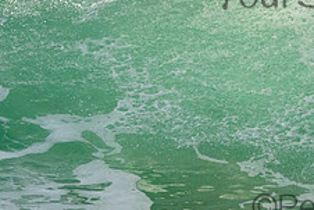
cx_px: 360
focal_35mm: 1257
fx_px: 10970
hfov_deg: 1.6
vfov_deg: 1.1
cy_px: -24
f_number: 11
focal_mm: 490
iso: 4000
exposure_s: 1/1250
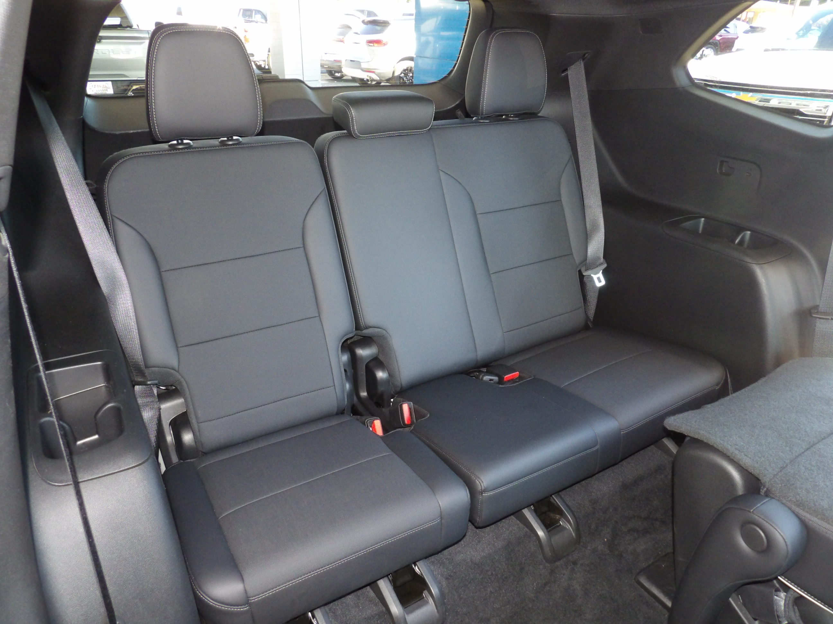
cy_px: 312
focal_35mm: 24
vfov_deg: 56.8
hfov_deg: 71.6
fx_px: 578
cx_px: 416
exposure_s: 1/33
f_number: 3.2
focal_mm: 4.3
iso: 423
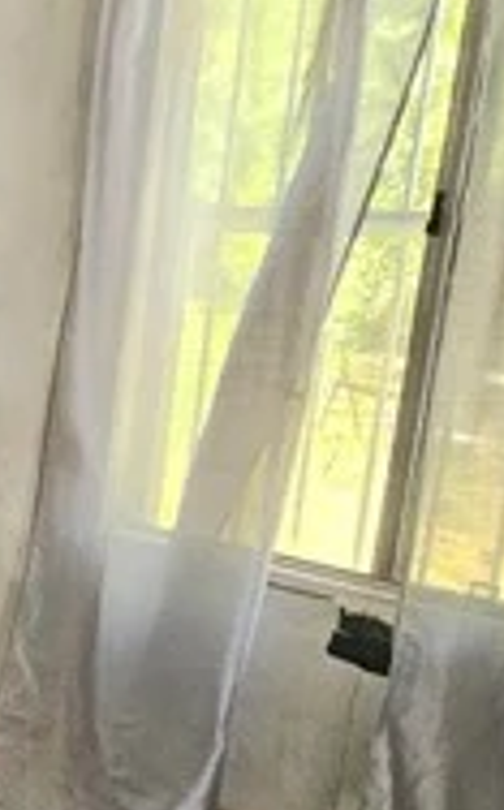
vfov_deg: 42.7
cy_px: 409
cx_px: -508
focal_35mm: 47
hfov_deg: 18.2
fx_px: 1036
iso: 200
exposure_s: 1/60.2
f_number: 2.2
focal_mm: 2.2
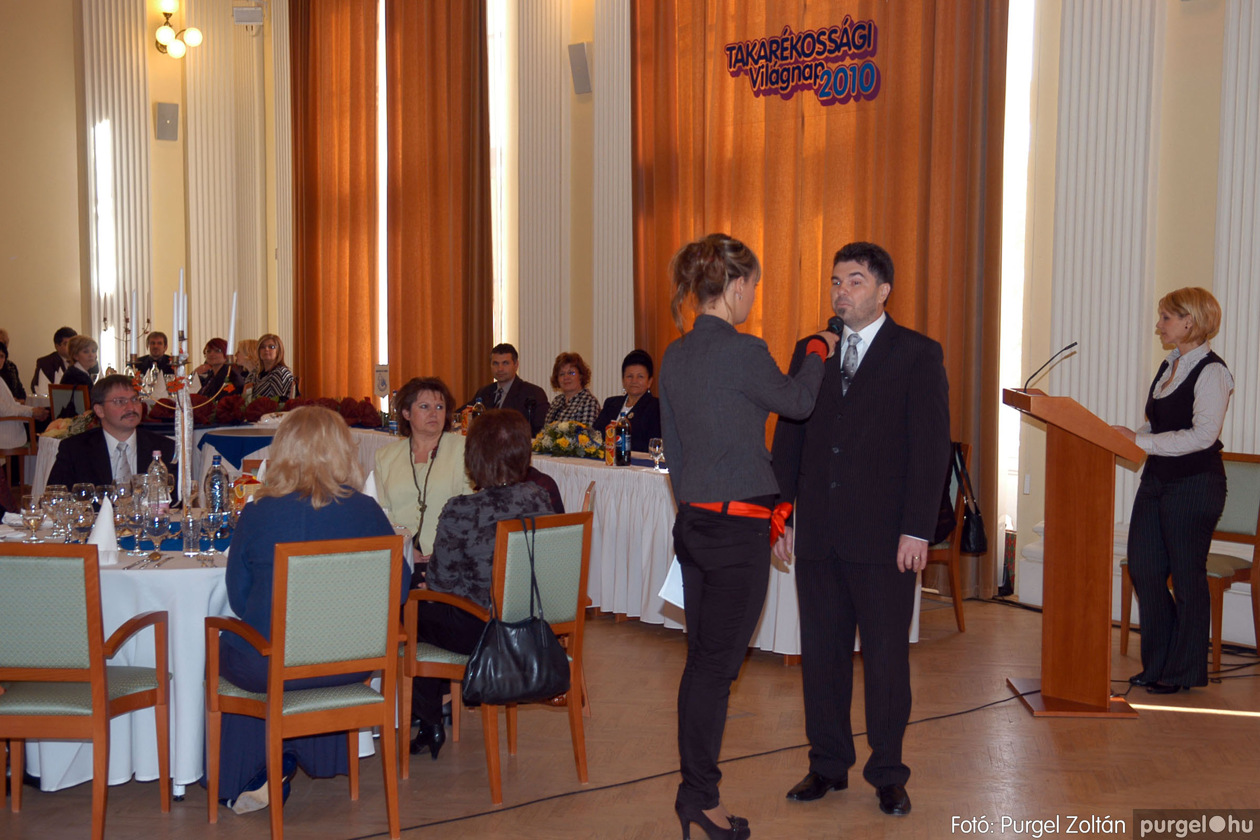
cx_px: 630
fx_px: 1627
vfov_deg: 28.9
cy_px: 420
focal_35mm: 46
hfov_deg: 42.3
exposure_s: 1/125
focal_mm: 31
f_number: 2.8
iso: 200
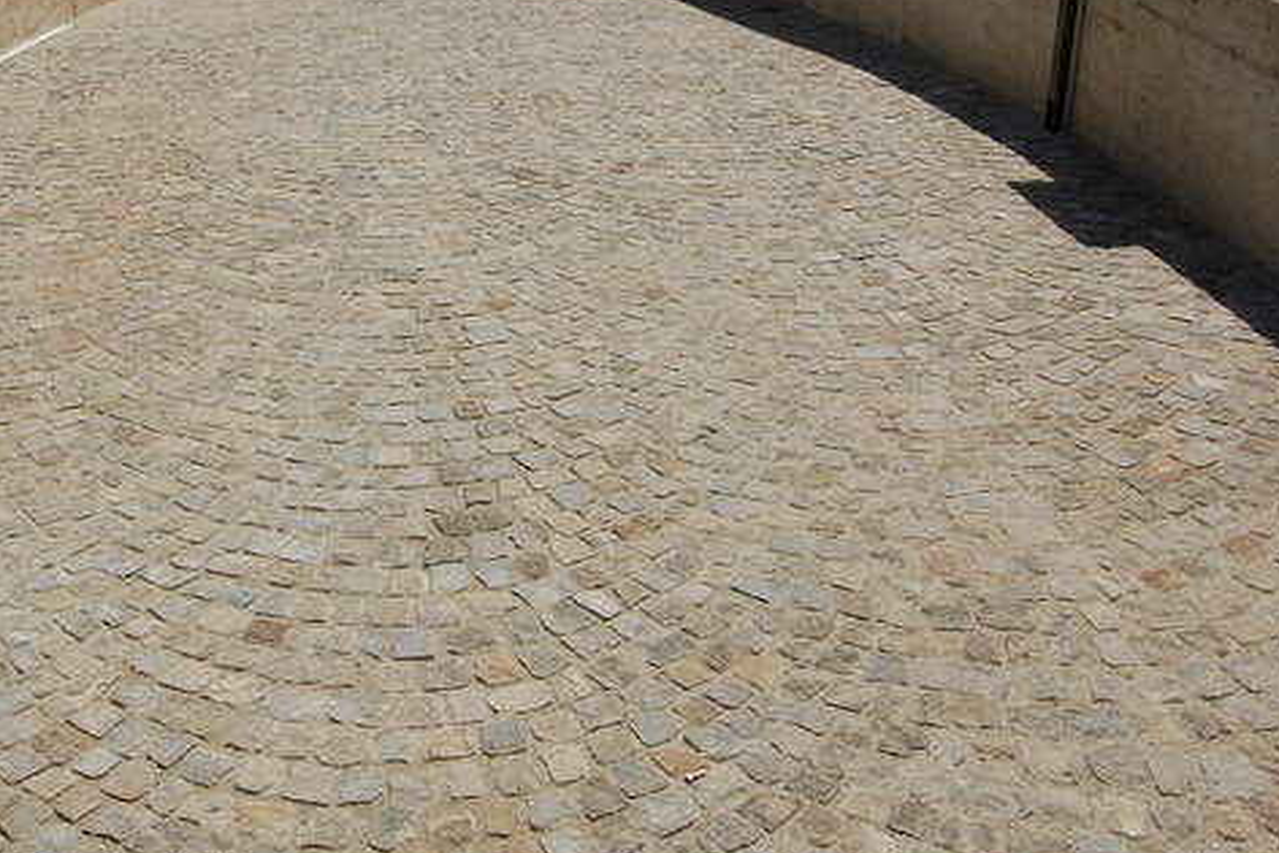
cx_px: 490
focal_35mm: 43
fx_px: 1528
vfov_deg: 31.1
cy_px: 314
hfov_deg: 45.1
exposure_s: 1/400
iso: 200
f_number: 10
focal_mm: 18
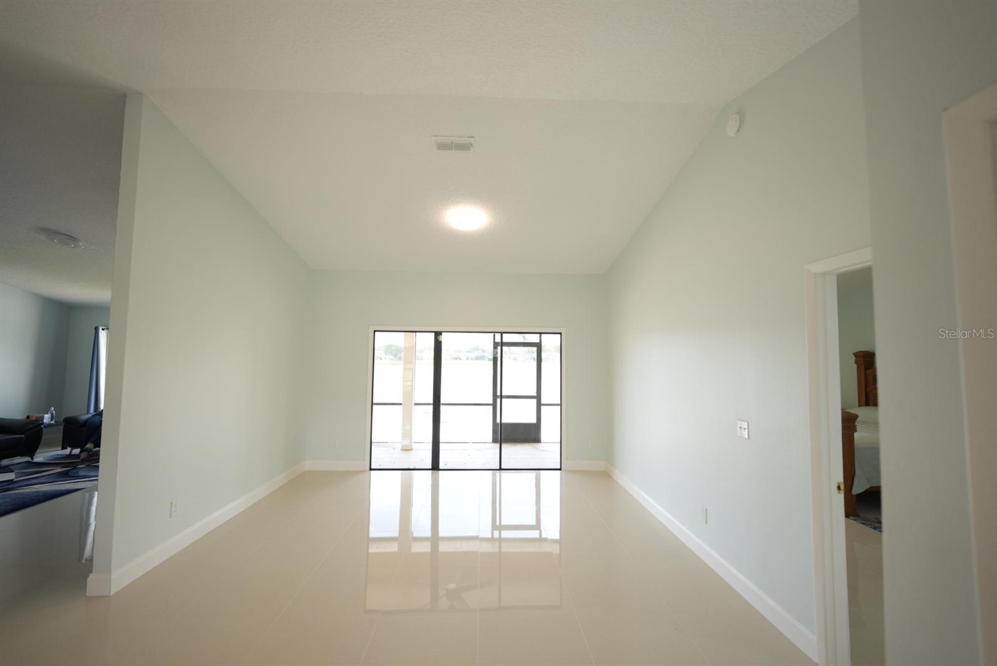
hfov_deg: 104.2
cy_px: 333
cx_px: 498
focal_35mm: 14
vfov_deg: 81.3
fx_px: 388
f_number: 2
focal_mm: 14
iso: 800
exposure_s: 1/500
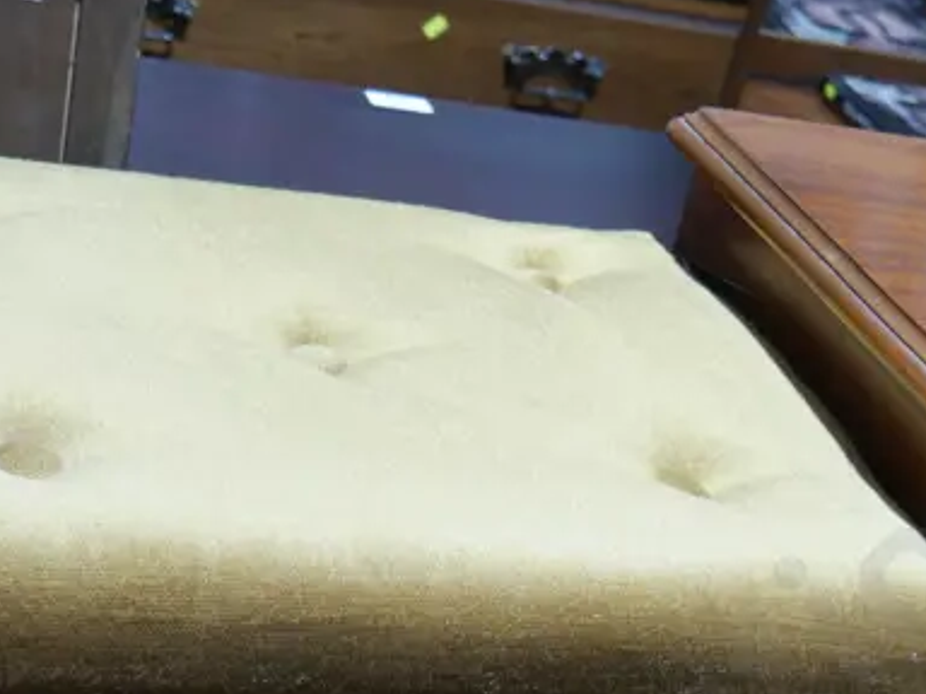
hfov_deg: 24.3
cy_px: 799
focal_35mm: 80
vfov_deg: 17.7
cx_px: 627
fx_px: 2140
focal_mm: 15
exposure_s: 1/60
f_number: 3.6
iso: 400
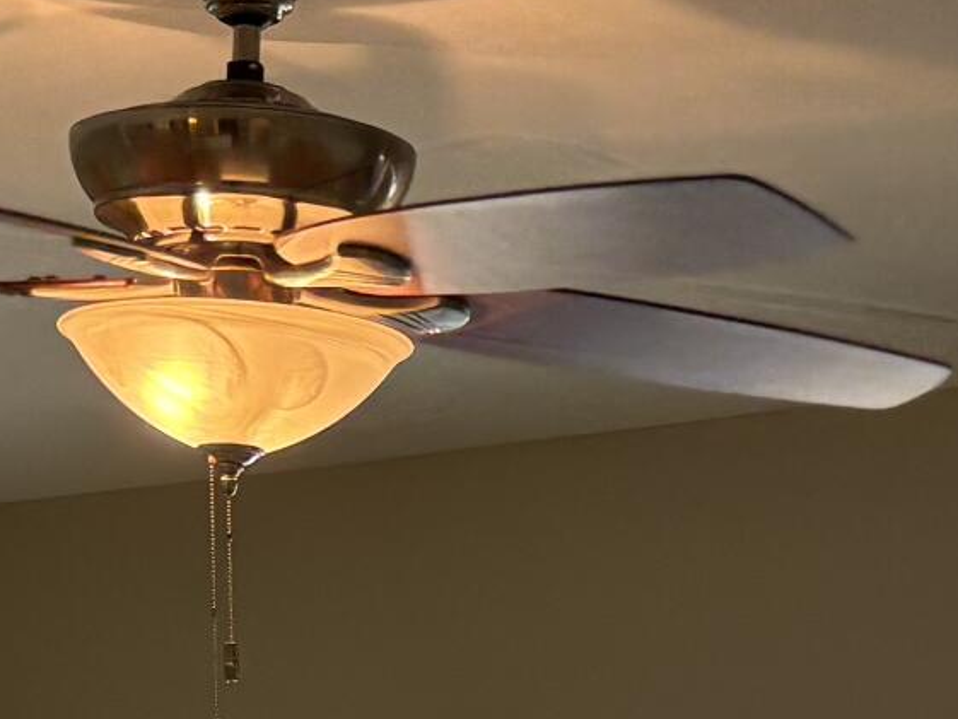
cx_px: 485
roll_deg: +0.4
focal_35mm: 139
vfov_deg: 9.7
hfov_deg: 14.2
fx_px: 3848
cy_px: 1604
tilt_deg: -7.9
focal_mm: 5.96
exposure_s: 1/120
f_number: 1.6
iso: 64
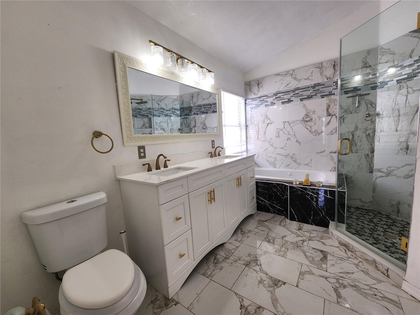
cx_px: 210
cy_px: 158
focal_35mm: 13
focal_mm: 2.2
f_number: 2.2
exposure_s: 1/120
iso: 64
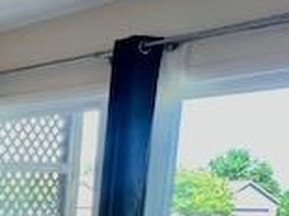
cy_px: 249
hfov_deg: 19.6
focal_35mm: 63
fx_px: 526
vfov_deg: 21.8
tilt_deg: -5.3
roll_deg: +0.1
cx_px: -270
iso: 100
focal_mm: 1.57
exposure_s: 1/120
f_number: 1.8
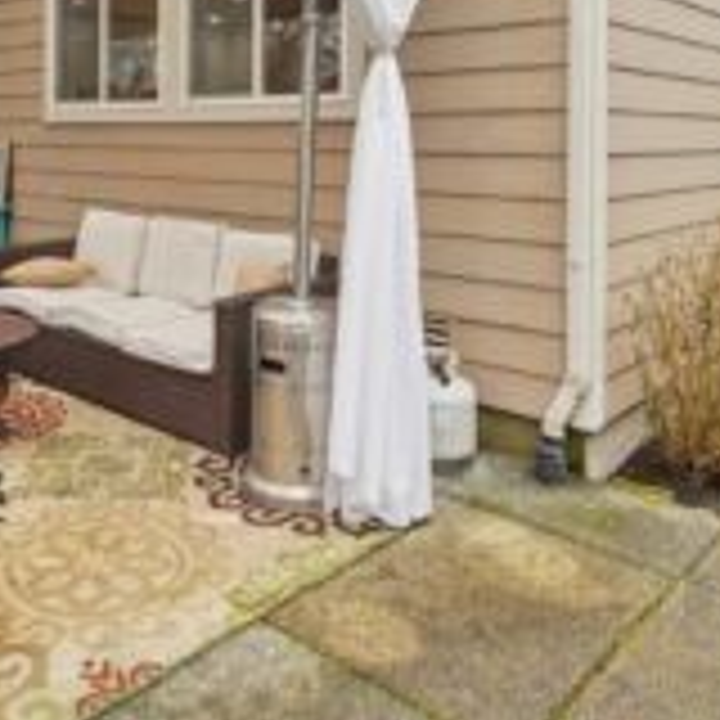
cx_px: 248
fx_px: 800
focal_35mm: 34
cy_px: 173
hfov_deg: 47.8
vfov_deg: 46.6
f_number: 8
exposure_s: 1/160
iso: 1600
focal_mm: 16
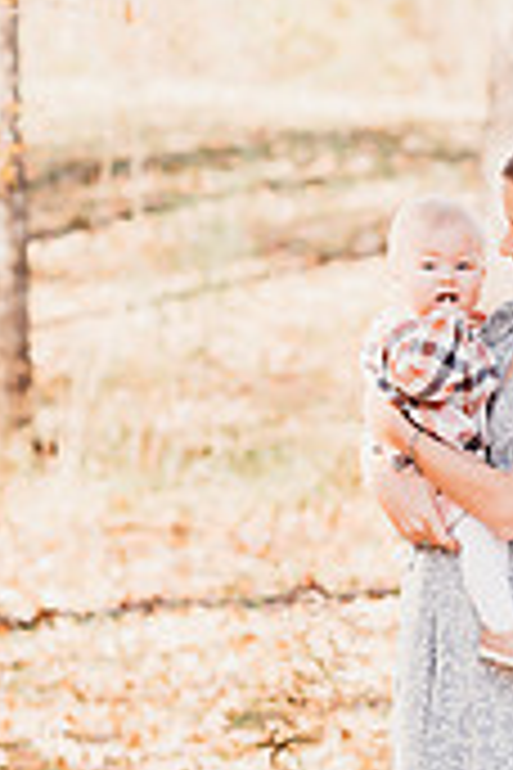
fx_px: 4788
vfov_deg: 9.2
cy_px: 347
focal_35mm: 224
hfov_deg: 6.1
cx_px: 657
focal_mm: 85
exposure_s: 1/200
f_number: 2.8
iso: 80
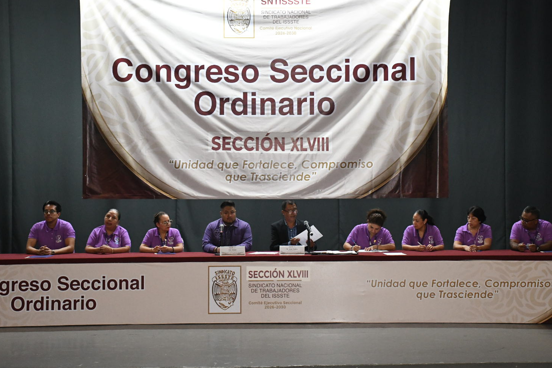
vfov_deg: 21.6
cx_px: 295
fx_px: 966
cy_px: 175
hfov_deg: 31.9
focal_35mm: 63
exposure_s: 1/100
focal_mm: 38
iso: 5000
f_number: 5.6
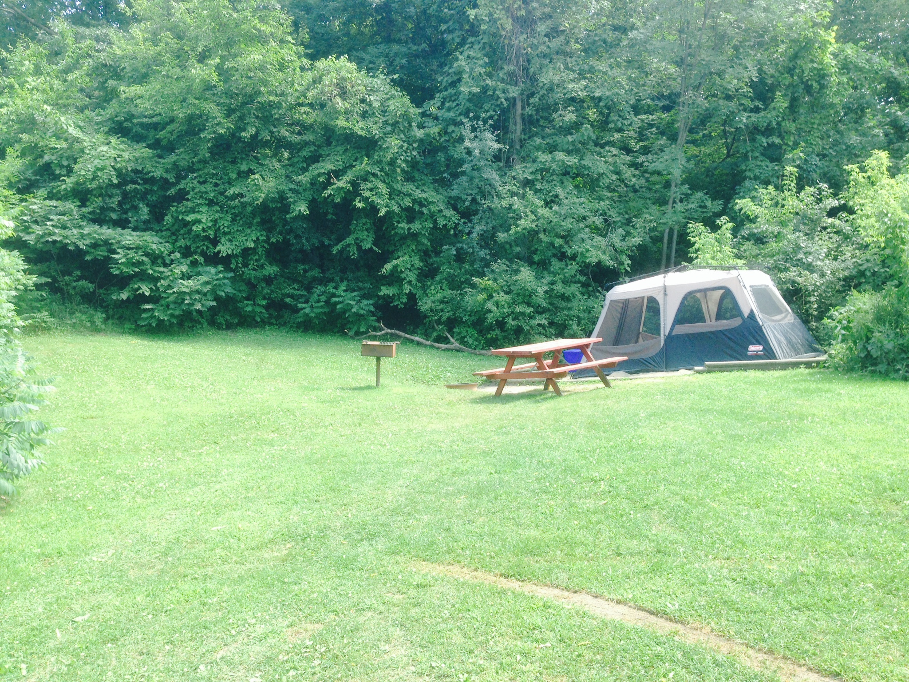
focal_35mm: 33
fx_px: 867
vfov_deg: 42.9
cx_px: 454
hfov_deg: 55.4
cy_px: 341
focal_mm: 4.12
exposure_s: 1/120
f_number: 2.4
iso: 50
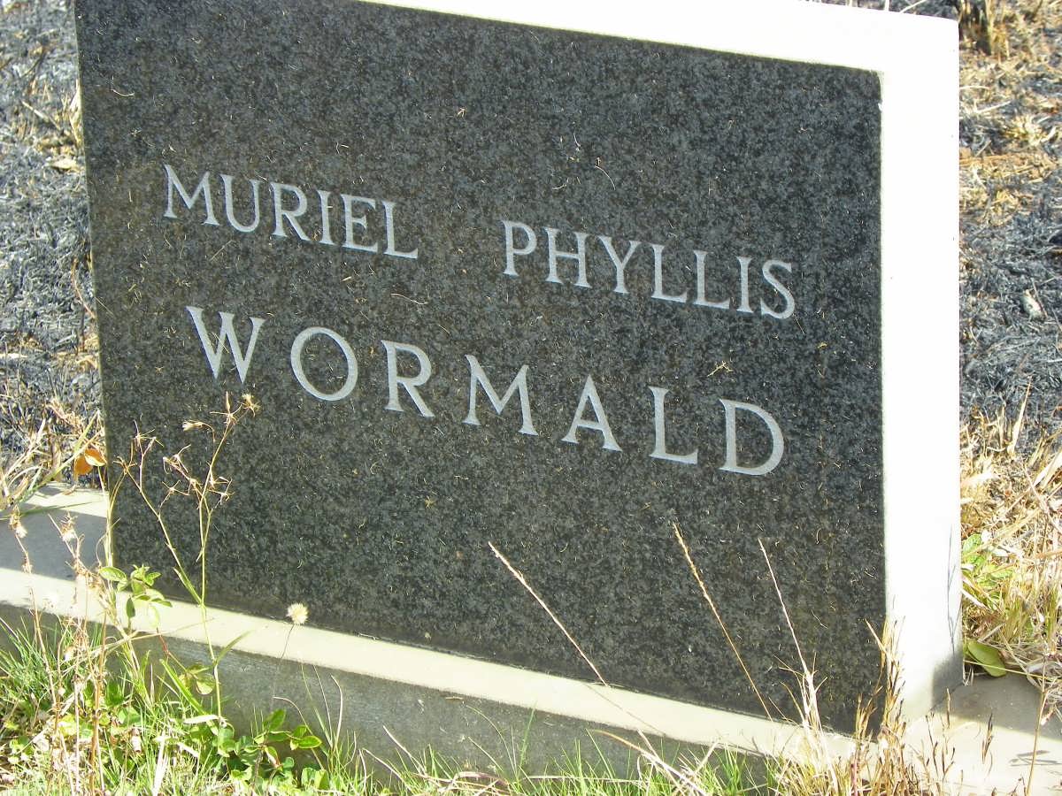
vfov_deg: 8.3
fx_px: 5461
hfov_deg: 11.1
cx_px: 531
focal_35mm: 178
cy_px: 398
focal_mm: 31.7
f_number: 4.5
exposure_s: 1/80
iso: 64
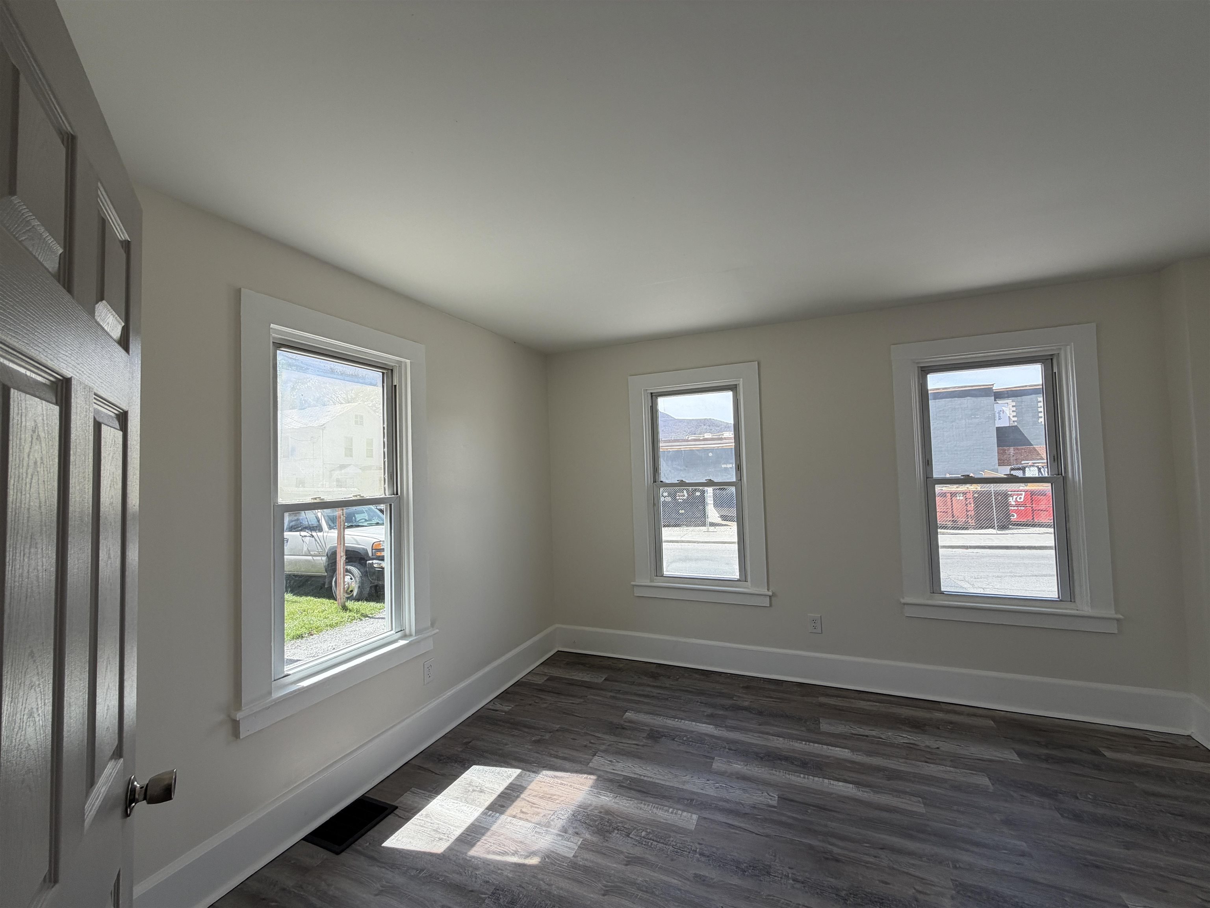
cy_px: 454
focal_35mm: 14
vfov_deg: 85.7
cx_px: 605
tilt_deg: +3.3
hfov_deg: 102.1
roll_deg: +2.1
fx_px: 489
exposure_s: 1/240
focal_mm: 2.22
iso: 40
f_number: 2.2
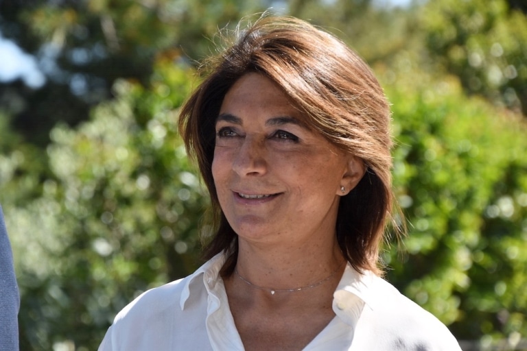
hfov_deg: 8.9
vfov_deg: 5.9
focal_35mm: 232
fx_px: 3403
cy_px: 176
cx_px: 264
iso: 100
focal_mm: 155
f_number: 9
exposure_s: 1/200
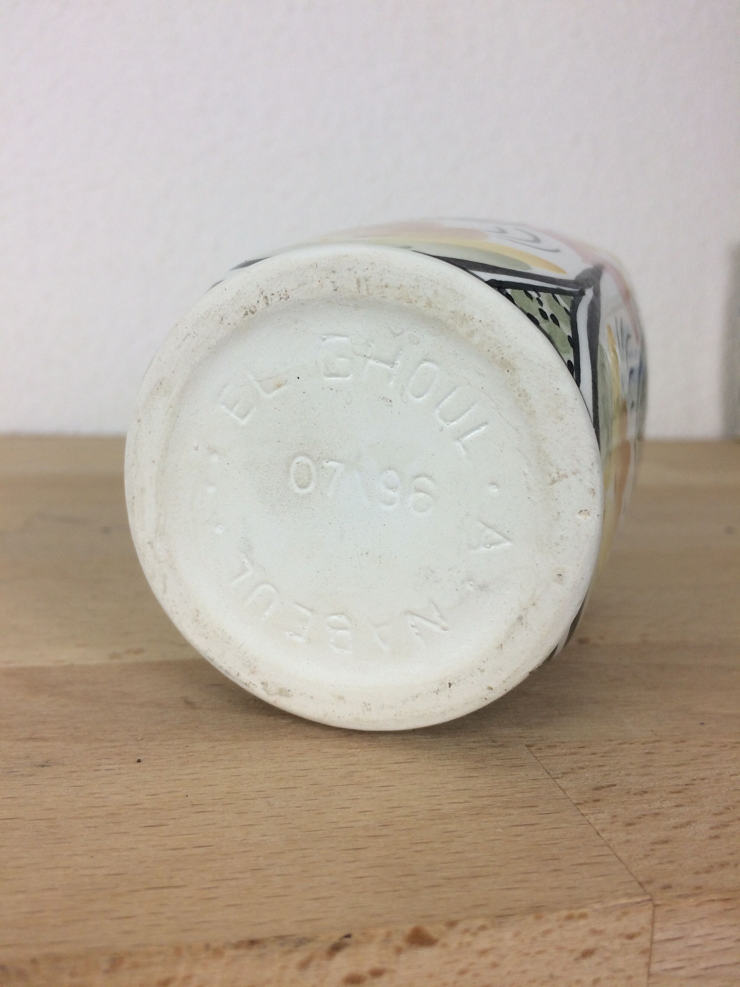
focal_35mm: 29
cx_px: 370
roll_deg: +0.3
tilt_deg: -9.7
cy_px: 494
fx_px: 827
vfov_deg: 61.7
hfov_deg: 48.2
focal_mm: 4.15
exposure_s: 1/100
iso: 50
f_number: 2.2
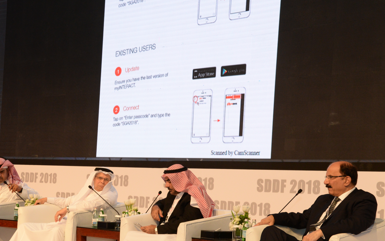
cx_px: 121
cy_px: 185
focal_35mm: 75
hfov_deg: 27.3
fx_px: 787
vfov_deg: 17.3
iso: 1600
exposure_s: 1/60
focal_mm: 50
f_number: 8
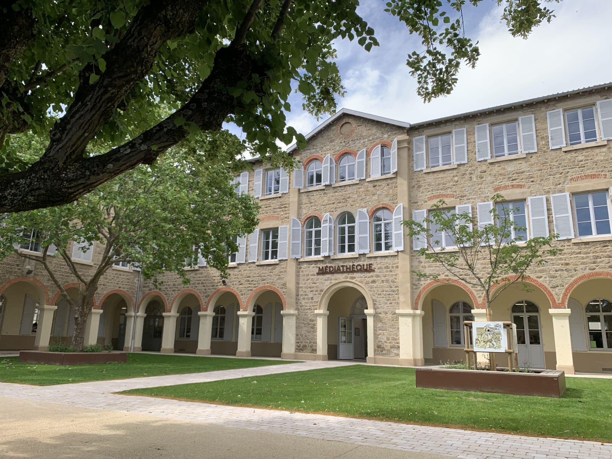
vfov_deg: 53.1
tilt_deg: +13.5
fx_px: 460
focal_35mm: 26
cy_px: 230
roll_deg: -2.0
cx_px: 306
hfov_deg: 67.3
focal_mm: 4.25
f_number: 1.8
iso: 25
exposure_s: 1/842
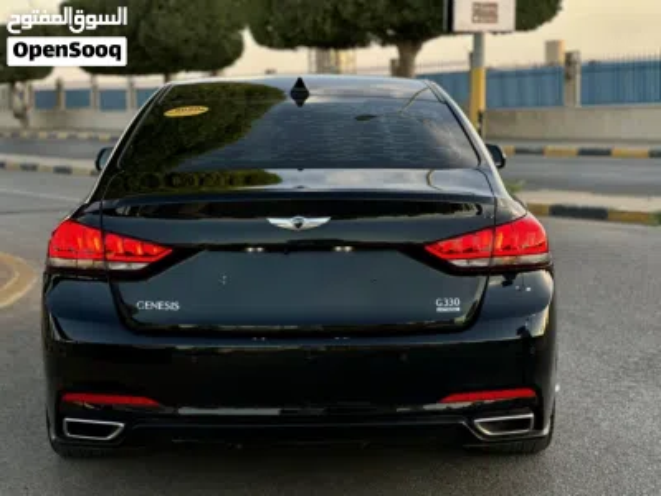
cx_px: 330
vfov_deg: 19.1
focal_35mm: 77
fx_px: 1470
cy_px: 248
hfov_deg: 25.3
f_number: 2.8
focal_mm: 9
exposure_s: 1/121
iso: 125
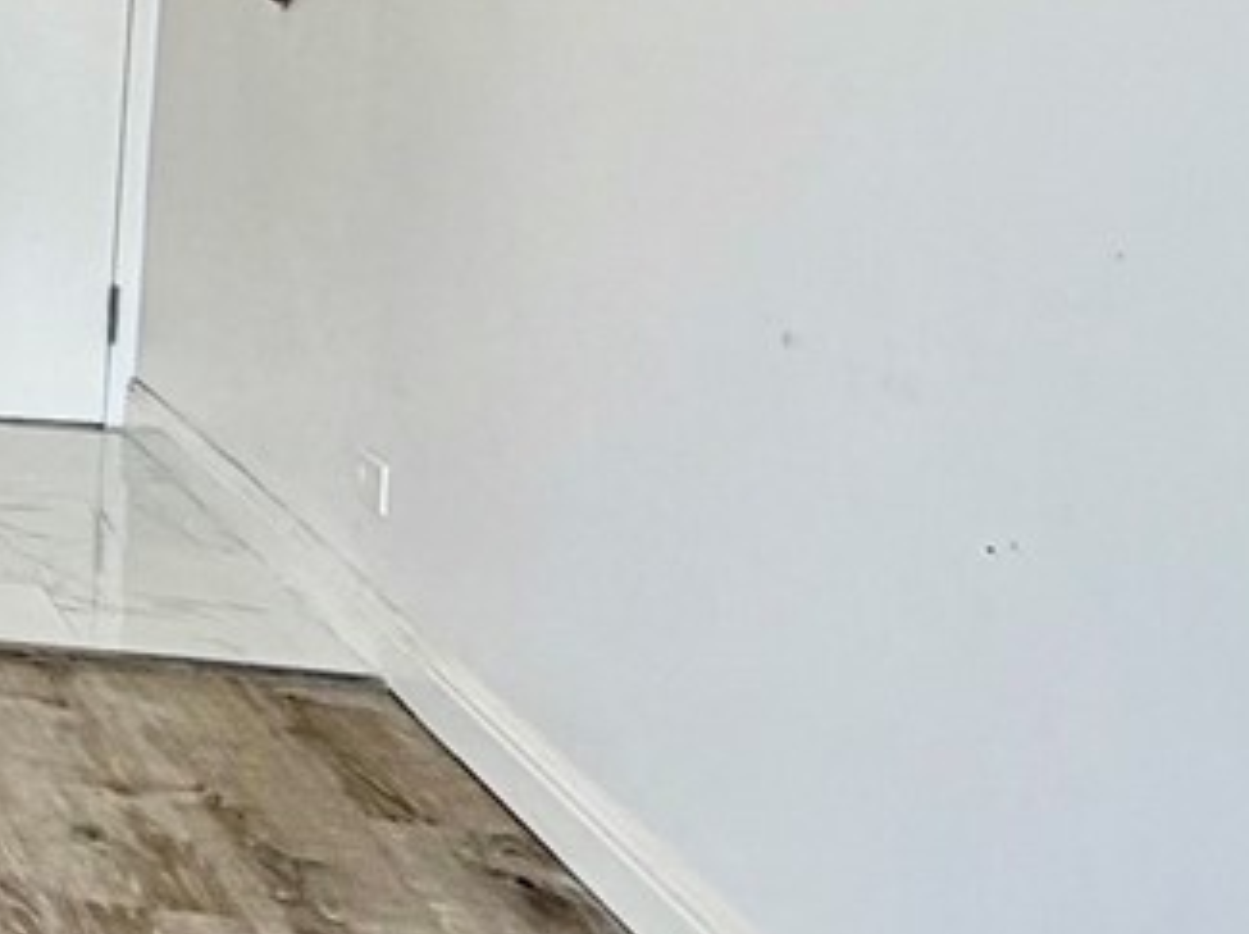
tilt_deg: -6.2
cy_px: 42
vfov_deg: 20.7
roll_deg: +0.0
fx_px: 2487
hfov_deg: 18.3
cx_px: -1268
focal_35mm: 69
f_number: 2.2
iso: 40
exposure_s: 1/120
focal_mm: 2.22
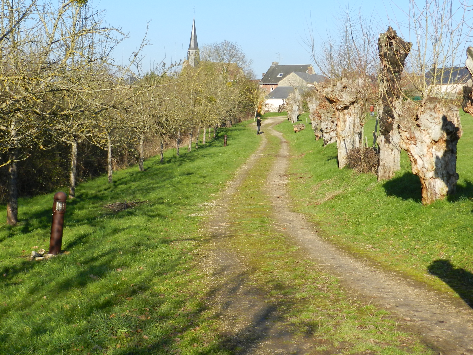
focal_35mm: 58
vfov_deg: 25.2
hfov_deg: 33.2
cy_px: 180
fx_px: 793
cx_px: 221
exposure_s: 1/800
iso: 160
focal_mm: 8.1
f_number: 4.2
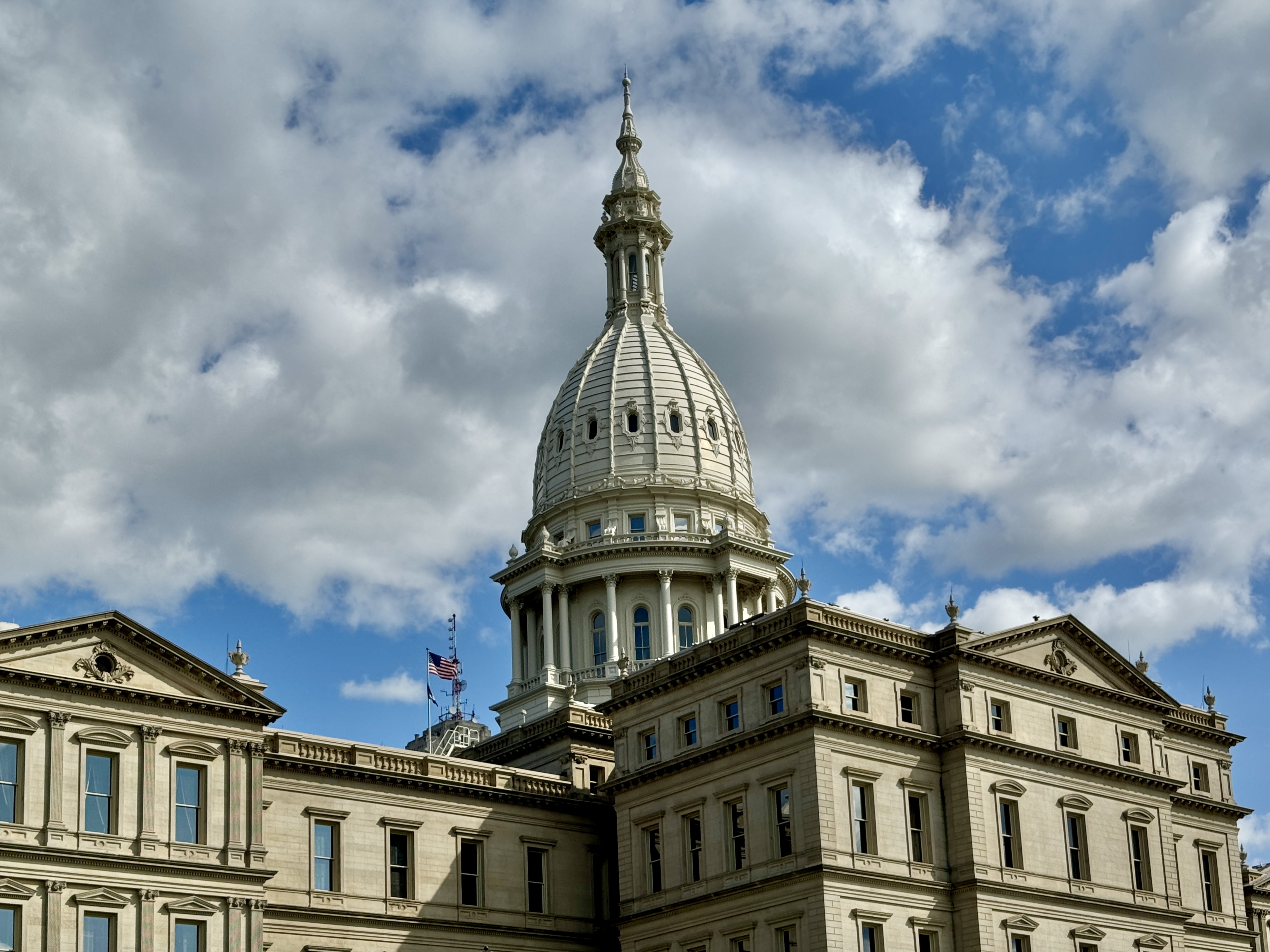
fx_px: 1761
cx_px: 635
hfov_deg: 39.7
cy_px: 476
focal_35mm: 48
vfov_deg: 30.3
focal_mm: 6.76
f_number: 1.78
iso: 64
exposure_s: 1/7937
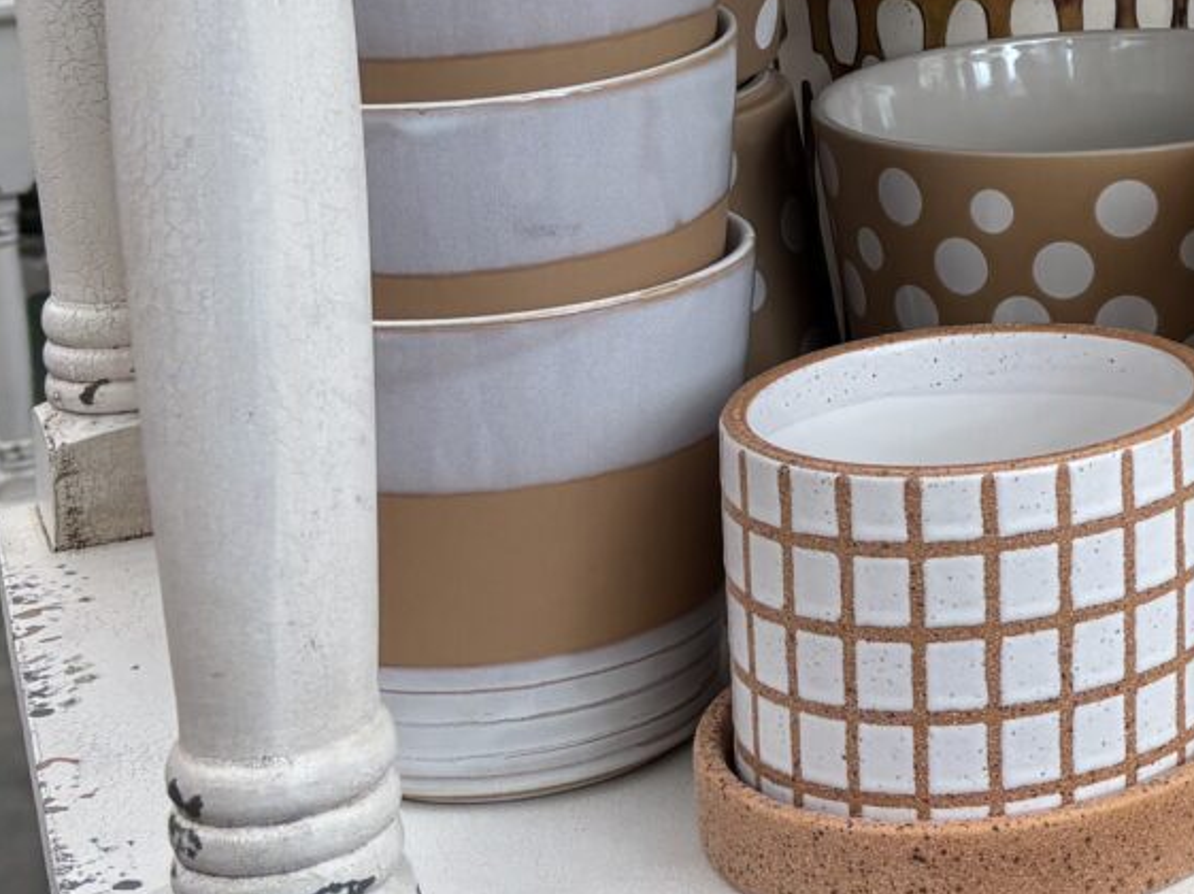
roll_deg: +1.5
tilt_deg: -8.5
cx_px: 1628
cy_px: -224
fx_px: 3275
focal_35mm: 95
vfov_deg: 14.9
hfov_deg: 18.9
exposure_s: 1/121
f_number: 1.6
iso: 50
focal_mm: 5.96
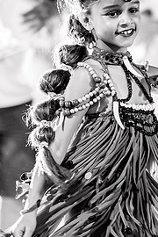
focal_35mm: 125
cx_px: 118
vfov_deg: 16.4
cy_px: 120
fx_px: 823
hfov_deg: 10.9
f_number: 1.2
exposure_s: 1/320
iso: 2500
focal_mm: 50
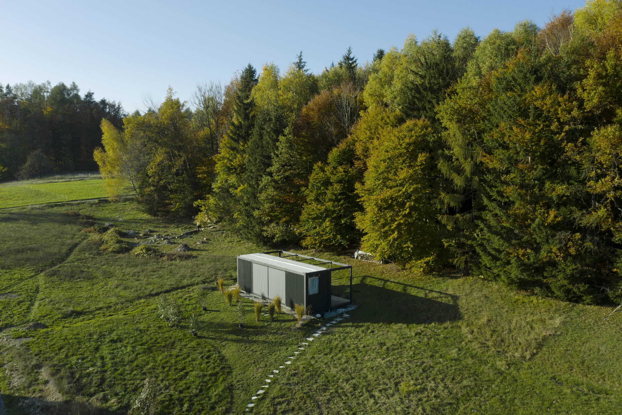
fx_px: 484
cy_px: 208
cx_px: 311
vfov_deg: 46.4
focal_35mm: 28
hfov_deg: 65.5
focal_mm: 10.26
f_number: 6.3
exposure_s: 1/240
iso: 100
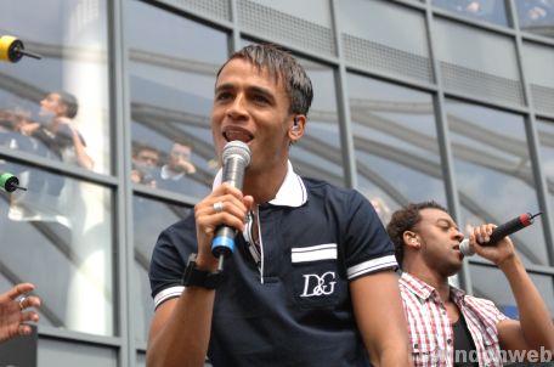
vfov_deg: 18.1
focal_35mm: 75
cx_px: 277
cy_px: 184
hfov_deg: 27.0
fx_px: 1152
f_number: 5
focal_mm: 50
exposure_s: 1/800
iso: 800
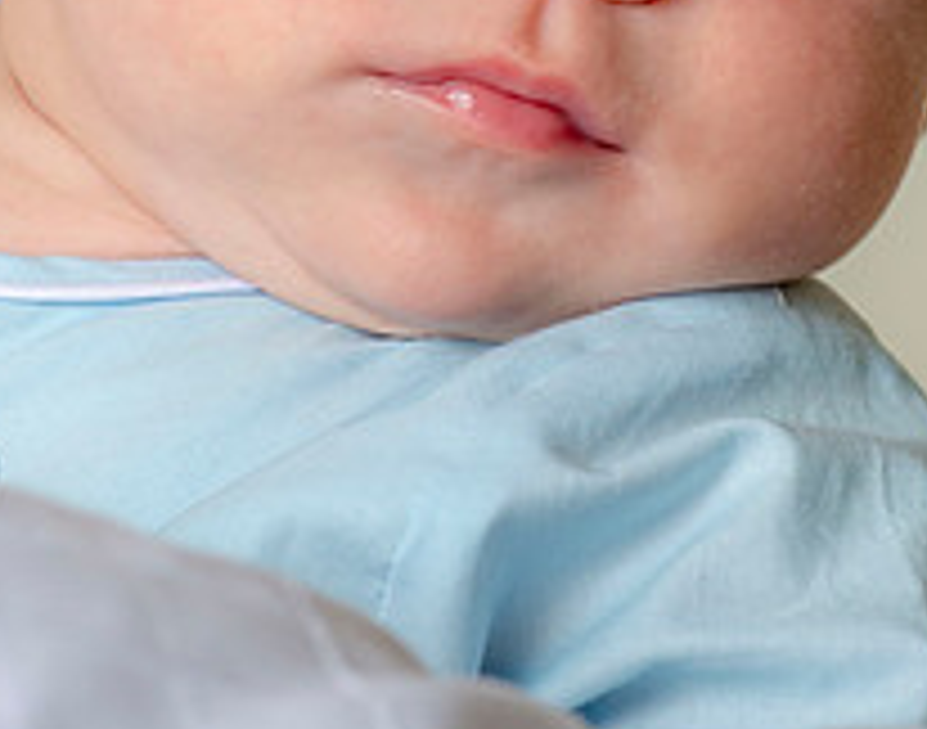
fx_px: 19460
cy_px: 21
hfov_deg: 2.7
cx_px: 720
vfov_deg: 2.1
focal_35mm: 714
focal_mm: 200
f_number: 6.3
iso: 250
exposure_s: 1/200
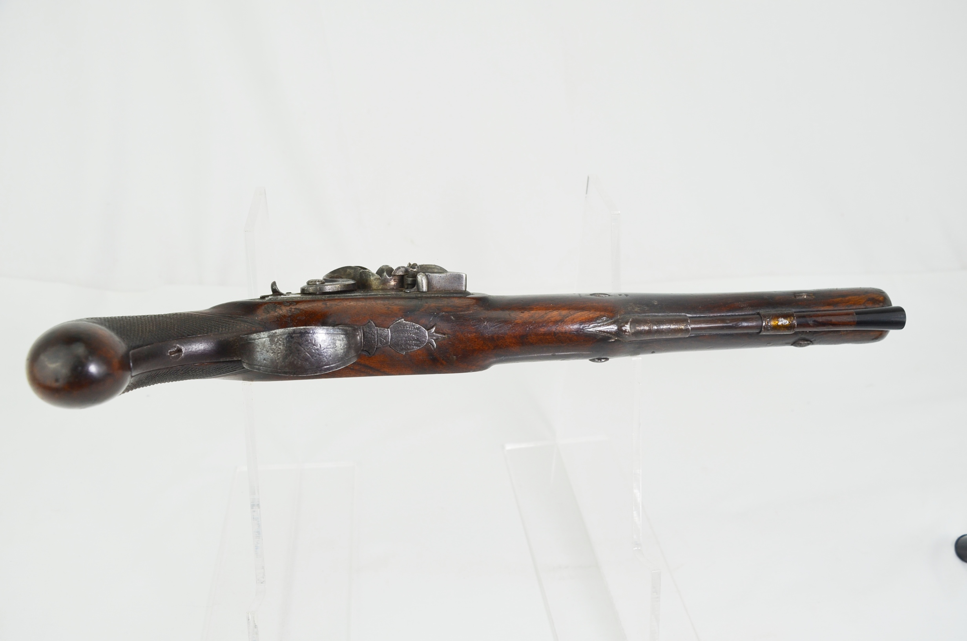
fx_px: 885
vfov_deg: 39.8
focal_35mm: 33
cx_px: 484
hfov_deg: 57.3
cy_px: 320
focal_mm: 22
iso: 200
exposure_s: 1/160
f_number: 6.3
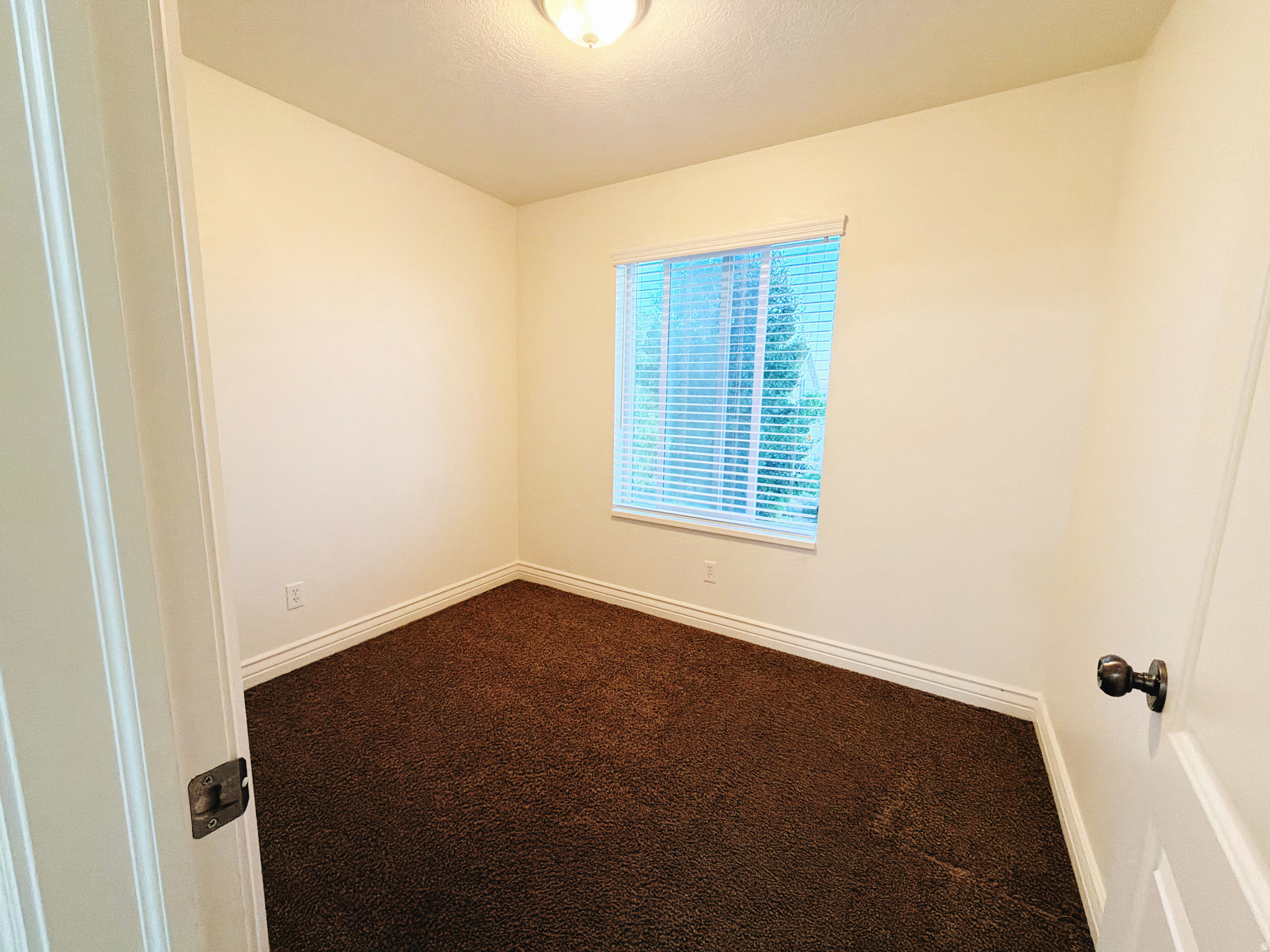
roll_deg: -1.7
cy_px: 476
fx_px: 514
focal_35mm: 14
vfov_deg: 85.7
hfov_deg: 102.1
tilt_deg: -8.2
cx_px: 635
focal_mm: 2.22
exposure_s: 1/60
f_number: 2.2
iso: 320
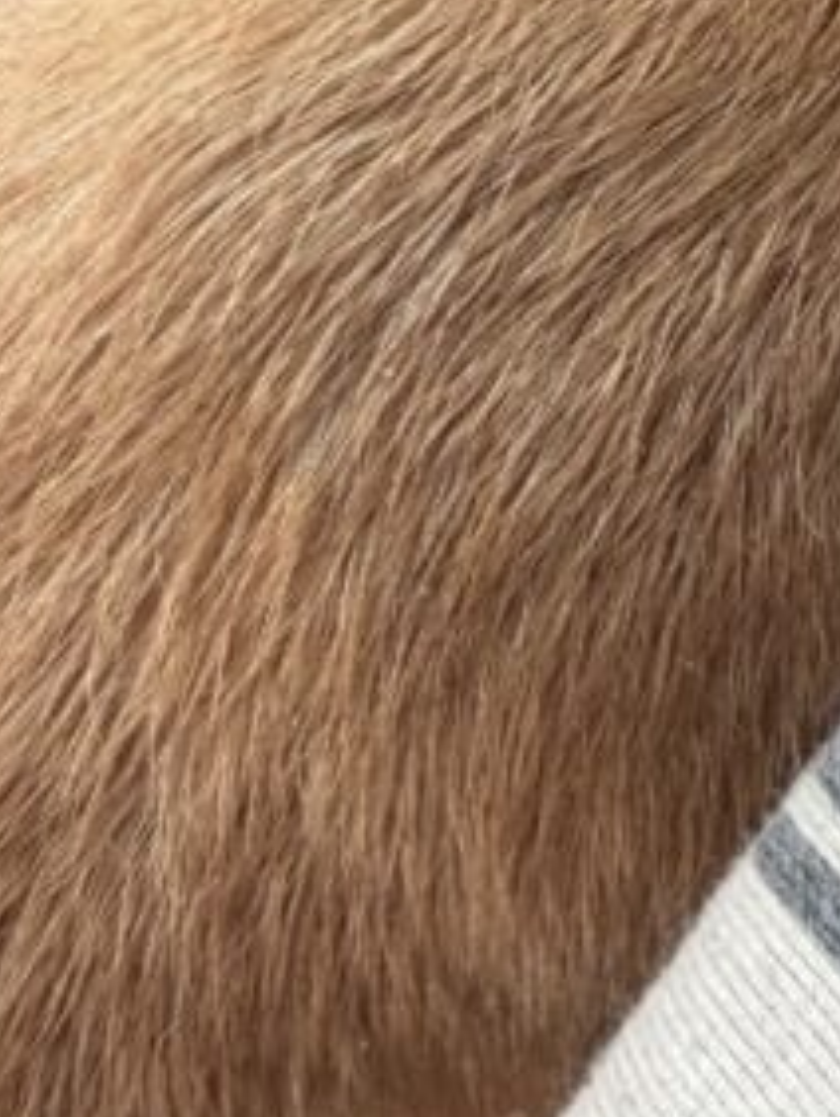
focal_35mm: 87
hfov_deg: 15.7
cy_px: -353
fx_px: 2811
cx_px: 1240
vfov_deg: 20.5
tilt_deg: -60.5
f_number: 2.2
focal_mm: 2.22
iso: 64
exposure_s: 1/121
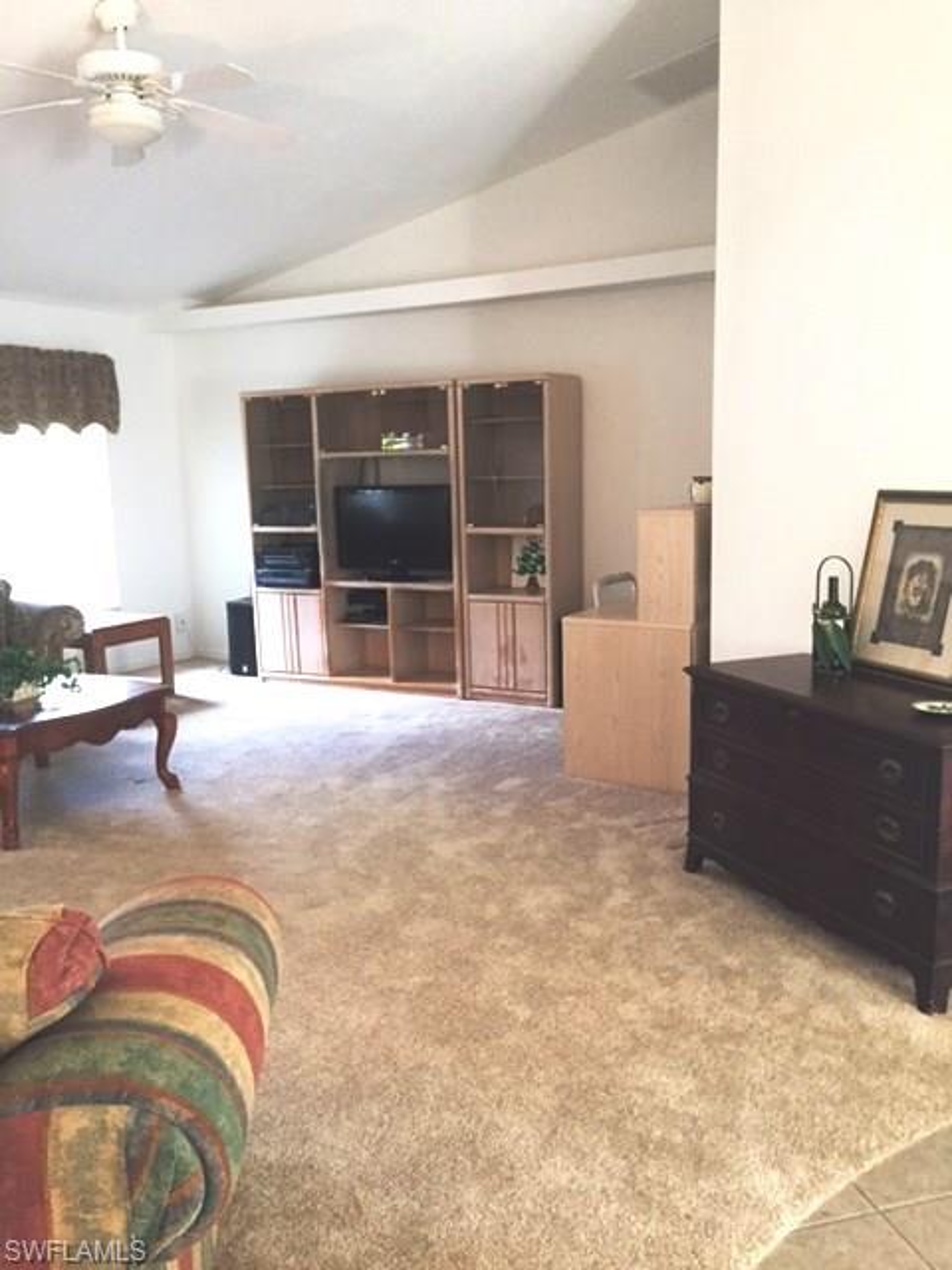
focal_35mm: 29
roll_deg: +2.2
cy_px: 635
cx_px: 476
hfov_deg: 48.2
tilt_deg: -9.6
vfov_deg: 61.7
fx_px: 1063
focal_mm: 4.15
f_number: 2.2
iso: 200
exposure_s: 1/30
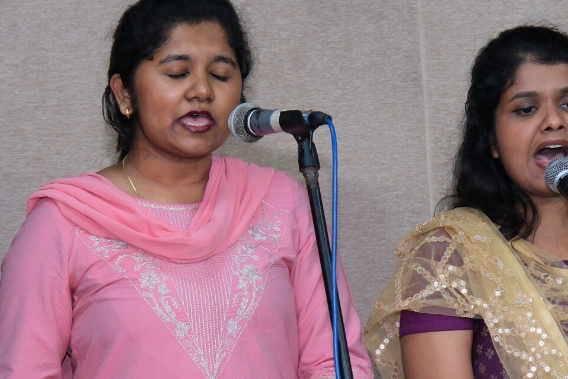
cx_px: 208
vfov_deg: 6.7
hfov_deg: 10.1
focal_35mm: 203
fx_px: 3203
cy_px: 384
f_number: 4
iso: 1250
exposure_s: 1/160
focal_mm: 50.5
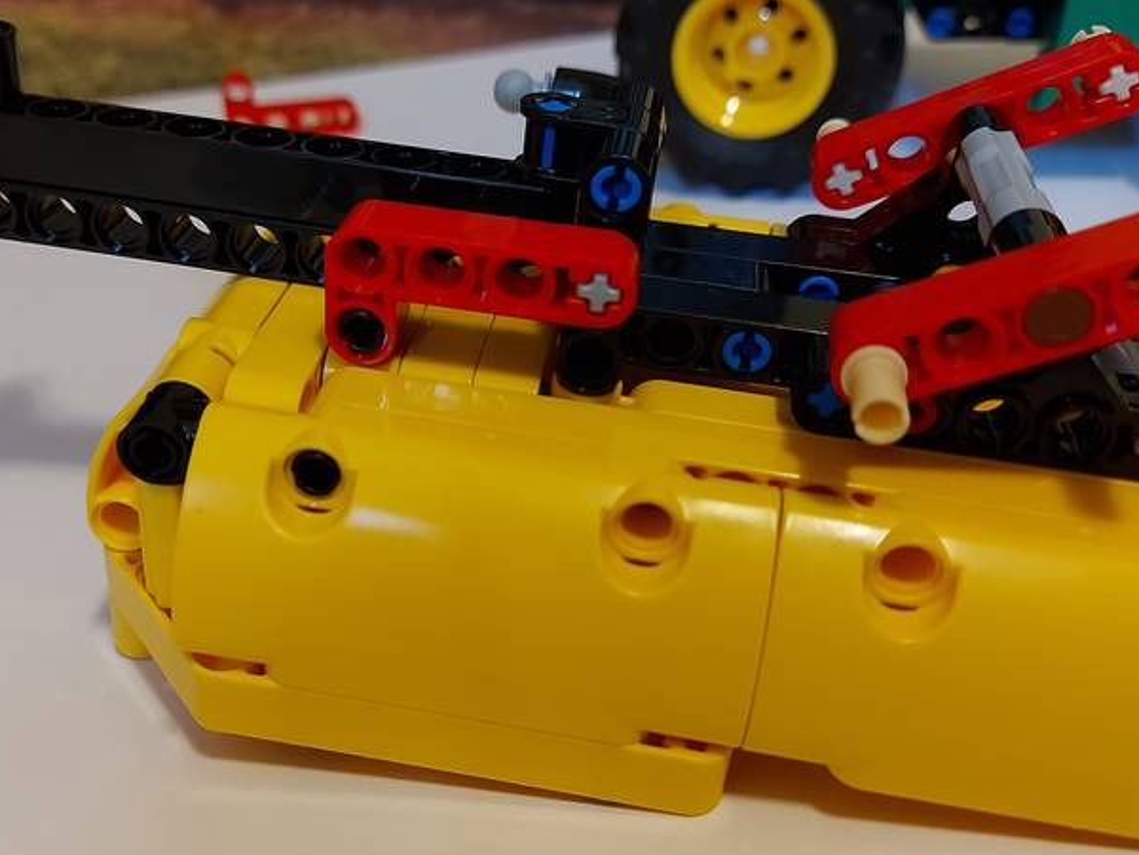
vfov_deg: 39.7
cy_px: 428
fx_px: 1185
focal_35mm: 36
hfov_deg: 51.2
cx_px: 499
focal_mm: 5.23
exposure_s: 1/50
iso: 250
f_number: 1.8
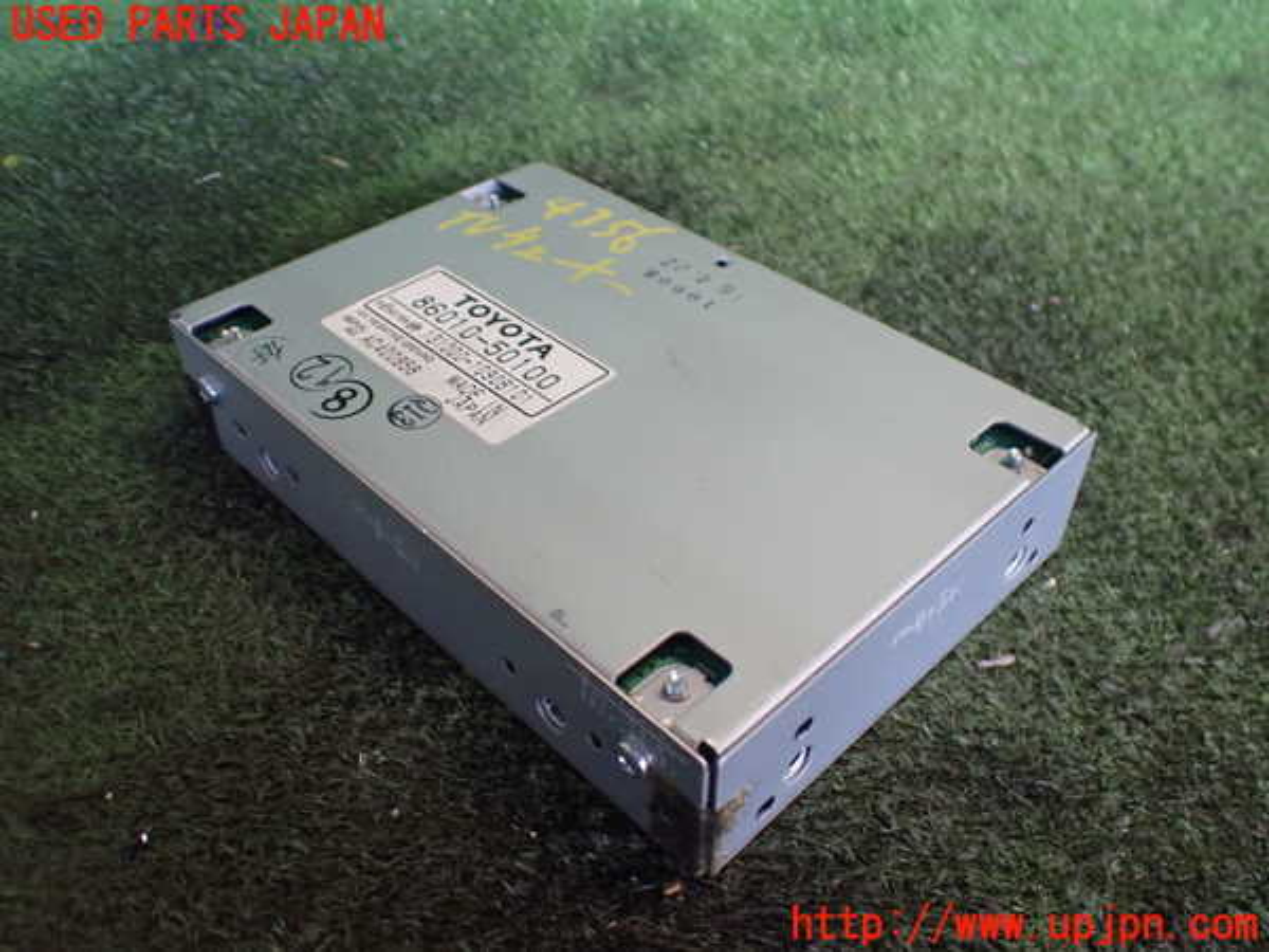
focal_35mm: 30
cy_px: 476
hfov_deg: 60.0
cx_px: 634
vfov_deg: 46.8
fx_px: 1100
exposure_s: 1/125
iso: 640
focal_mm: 5.4
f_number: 2.3
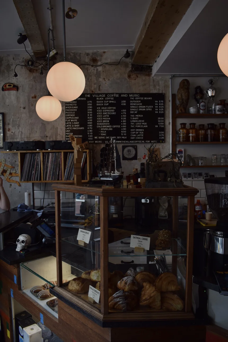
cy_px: 171
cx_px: 114
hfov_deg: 47.9
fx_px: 256
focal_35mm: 27
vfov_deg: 67.4
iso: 100
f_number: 4.5
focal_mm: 18
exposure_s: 1/50
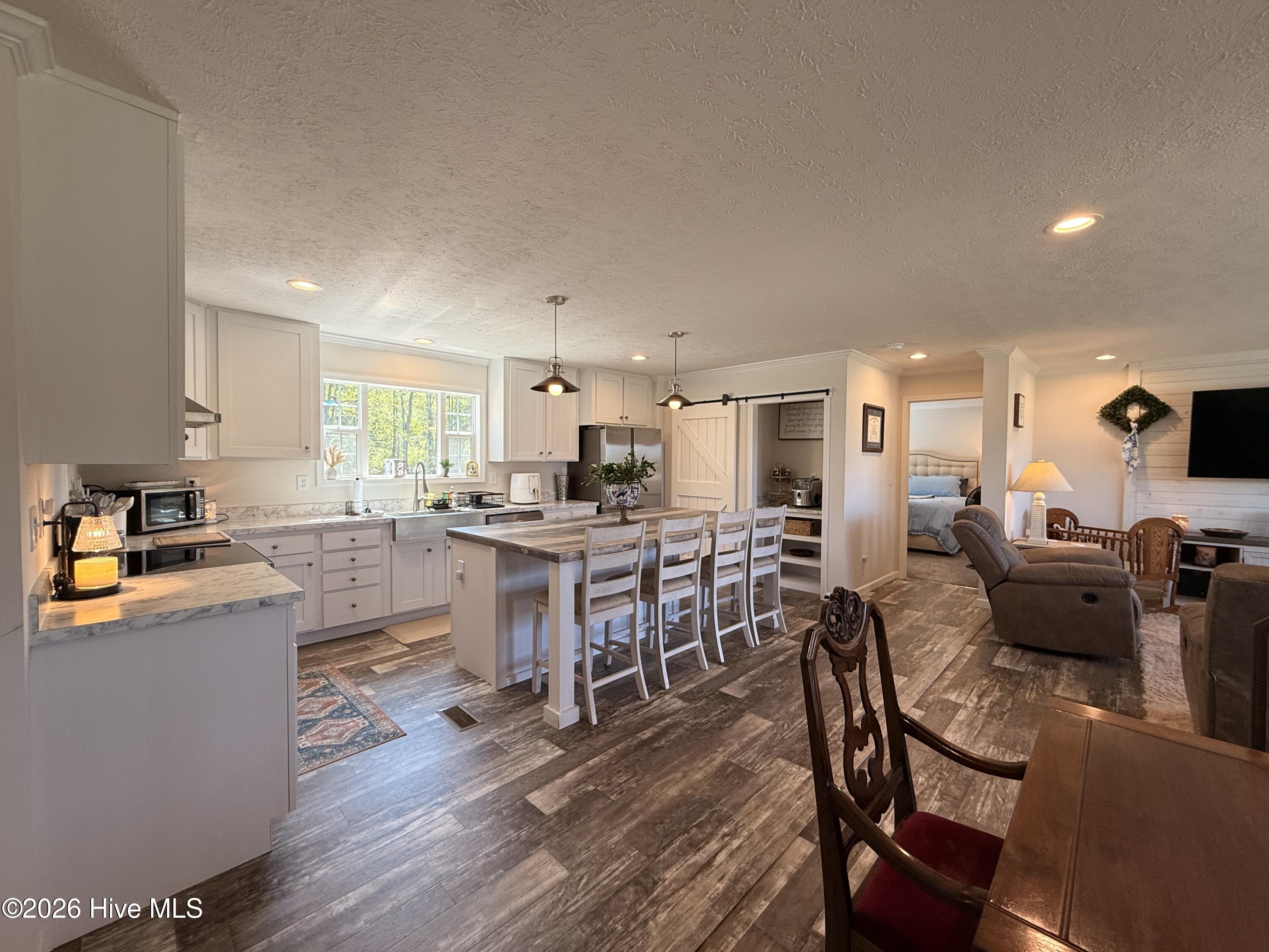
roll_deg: -0.3
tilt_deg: -2.0
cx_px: 634
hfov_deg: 102.1
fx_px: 513
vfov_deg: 85.7
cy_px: 476
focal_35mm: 14
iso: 80
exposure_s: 1/120
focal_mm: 2.22
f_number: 2.2
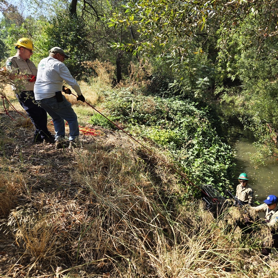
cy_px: 138
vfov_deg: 57.3
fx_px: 254
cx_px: 169
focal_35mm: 28
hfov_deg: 56.8
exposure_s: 1/522
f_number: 1.8
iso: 25
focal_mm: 5.4
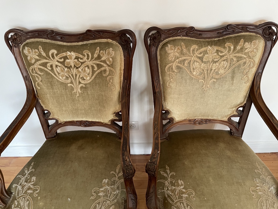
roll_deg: +1.9
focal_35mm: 26
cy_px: 104
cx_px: 139
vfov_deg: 53.1
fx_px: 209
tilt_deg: -41.5
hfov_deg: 67.3
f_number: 1.6
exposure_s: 1/50
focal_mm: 4.2
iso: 200
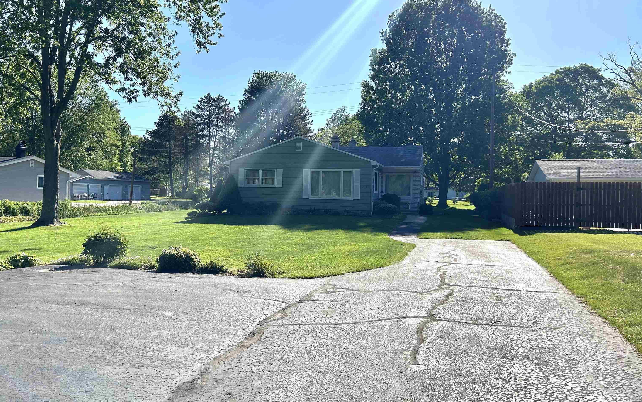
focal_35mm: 28
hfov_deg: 66.5
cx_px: 318
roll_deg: -0.6
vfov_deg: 44.5
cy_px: 191
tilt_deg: +0.0
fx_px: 490
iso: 50
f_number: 1.5
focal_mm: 5.7
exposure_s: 1/5319
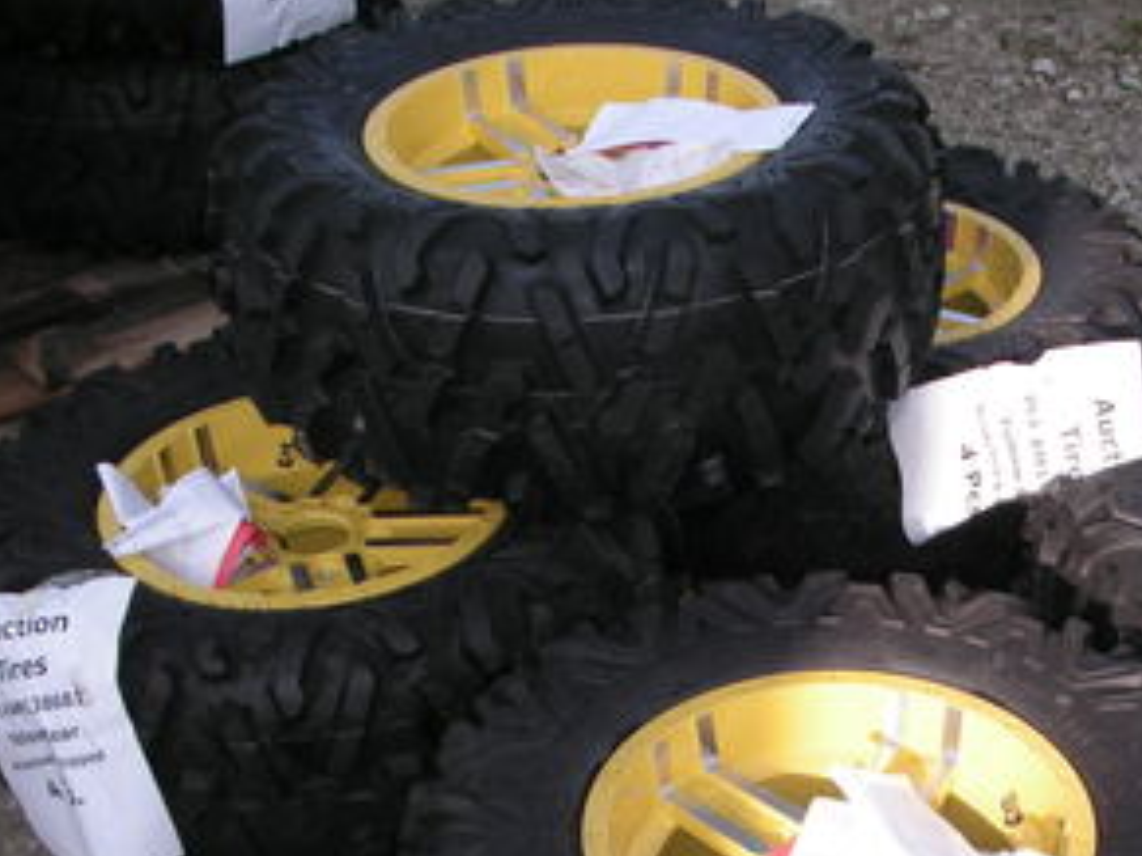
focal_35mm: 71
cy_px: 695
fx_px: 2341
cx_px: 867
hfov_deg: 27.0
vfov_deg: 20.5
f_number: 3.3
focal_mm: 6.3
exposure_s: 1/350
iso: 50
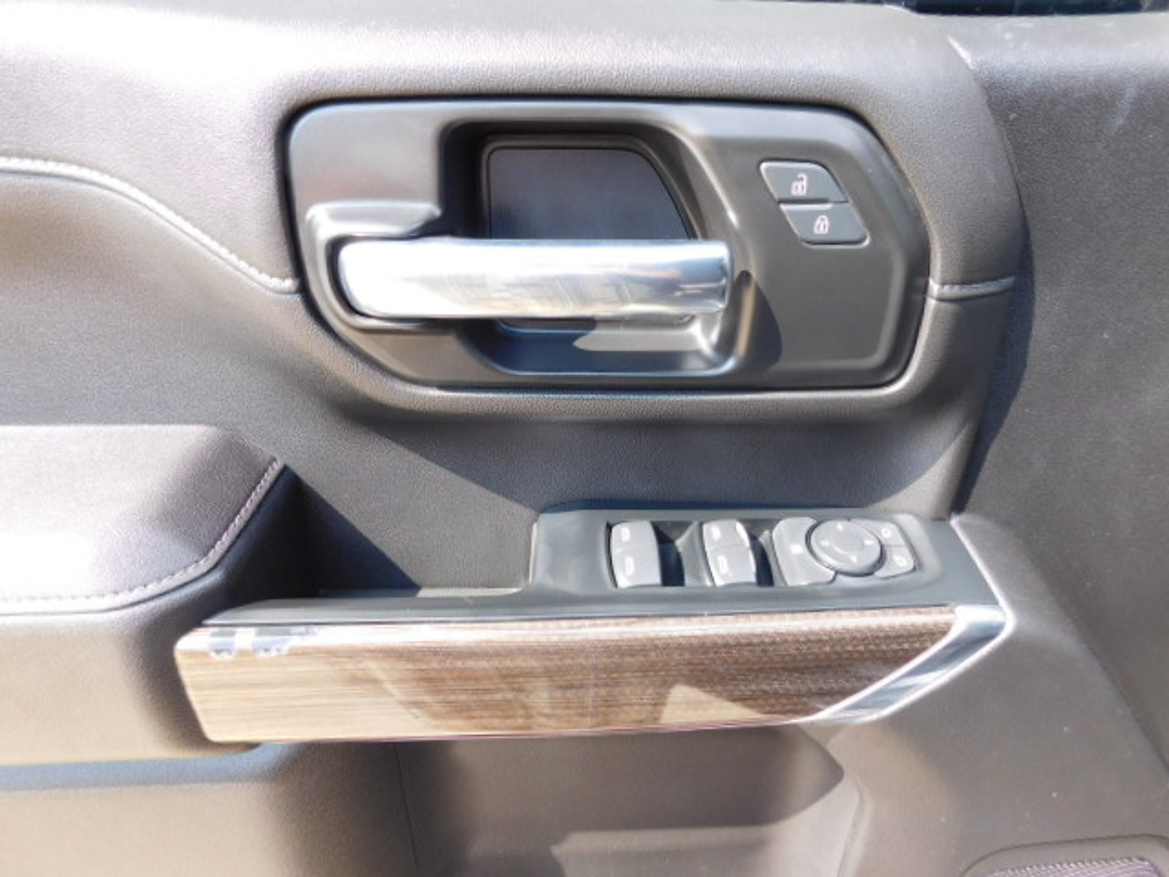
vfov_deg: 58.9
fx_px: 777
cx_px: 584
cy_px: 438
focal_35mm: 23
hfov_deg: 73.9
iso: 125
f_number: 3
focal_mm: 4
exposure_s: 1/125
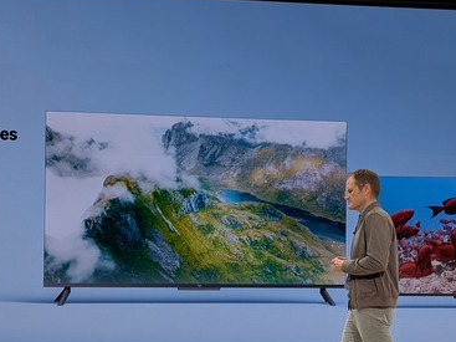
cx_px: 297
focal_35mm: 51
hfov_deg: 37.2
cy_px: 274
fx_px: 672
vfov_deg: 27.9
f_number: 1.7
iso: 41
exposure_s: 1/399
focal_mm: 4.53
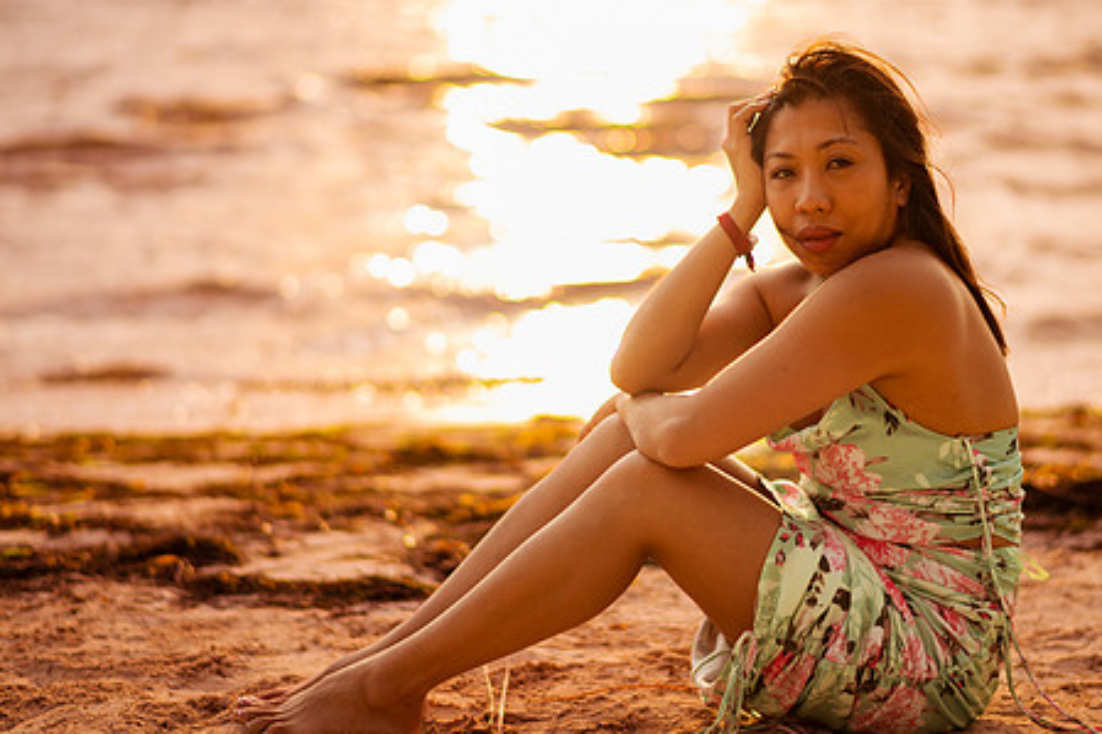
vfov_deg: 18.2
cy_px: 342
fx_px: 2295
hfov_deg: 27.0
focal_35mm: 75
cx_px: 614
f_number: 1.4
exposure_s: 1/2500
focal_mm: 58
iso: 50
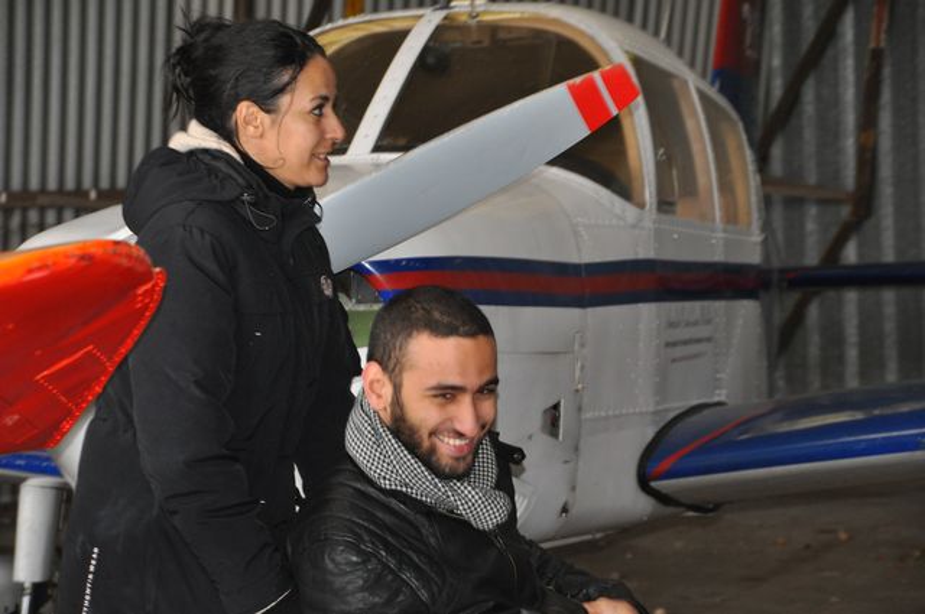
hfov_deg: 15.2
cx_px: 462
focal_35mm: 135
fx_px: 3464
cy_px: 307
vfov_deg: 10.1
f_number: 5.3
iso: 800
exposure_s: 1/60
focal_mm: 90
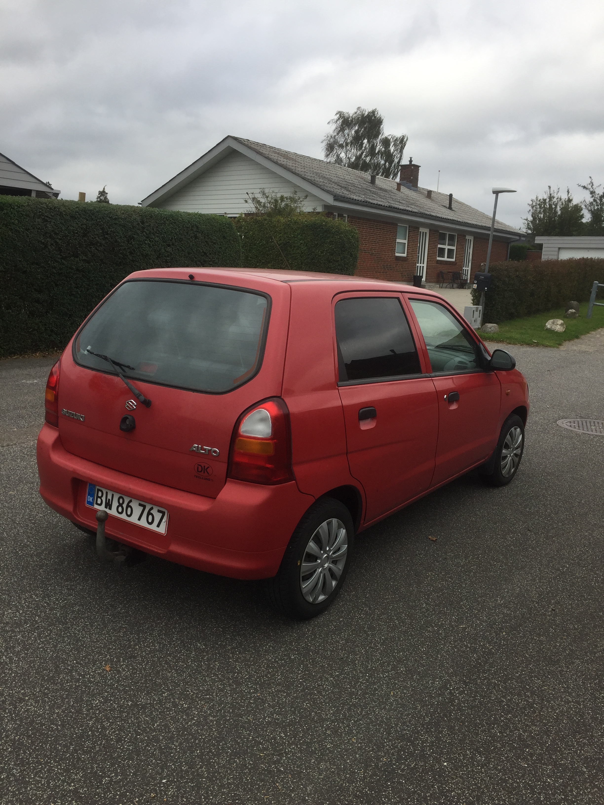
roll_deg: -1.6
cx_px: 302
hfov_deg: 48.2
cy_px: 402
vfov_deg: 61.7
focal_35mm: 29
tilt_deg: -10.7
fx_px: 675
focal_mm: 4.15
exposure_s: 1/670
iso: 32
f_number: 2.2
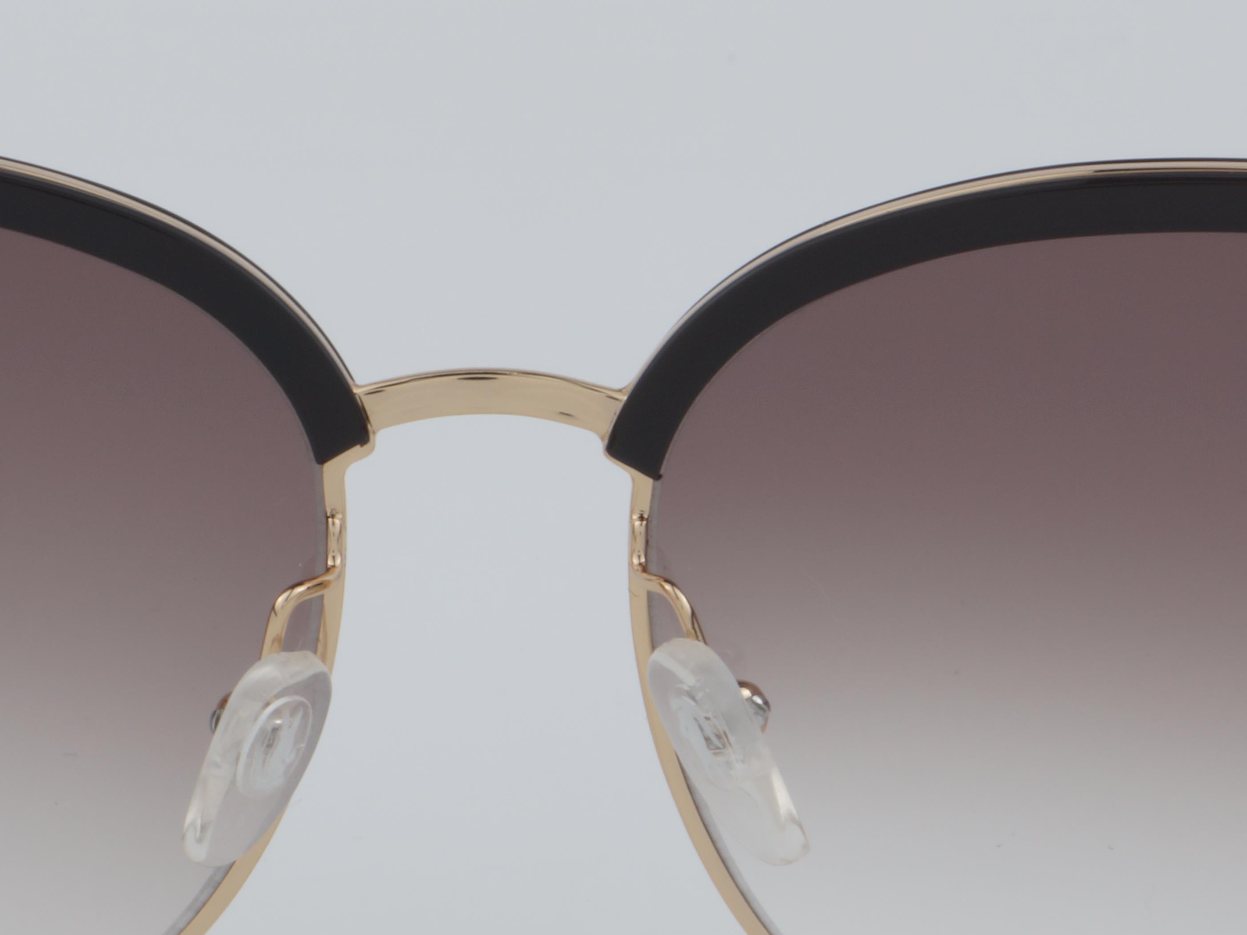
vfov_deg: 8.7
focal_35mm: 170
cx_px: 502
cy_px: 585
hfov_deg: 11.6
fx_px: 6125
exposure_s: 1/4
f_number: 32
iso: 100
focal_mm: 55
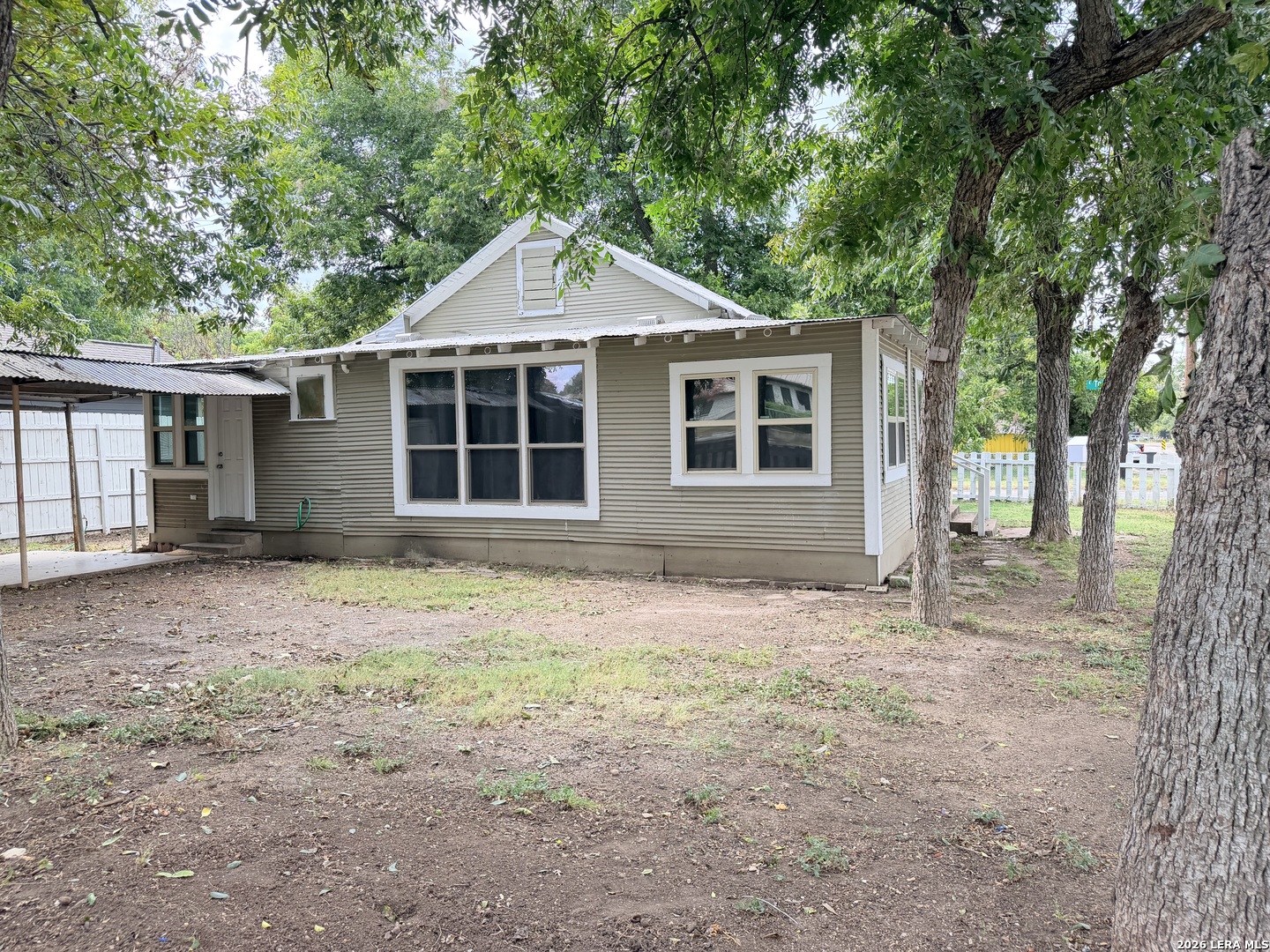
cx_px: 635
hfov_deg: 71.6
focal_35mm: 24
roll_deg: +1.4
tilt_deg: -3.4
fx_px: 881
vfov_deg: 56.8
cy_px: 476
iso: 100
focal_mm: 6.76
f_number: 1.78
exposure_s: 1/440
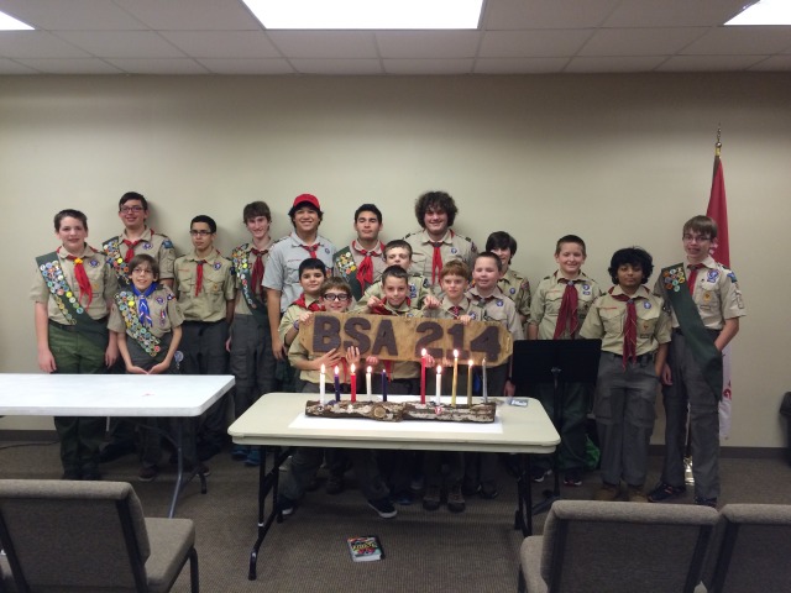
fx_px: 663
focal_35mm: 29
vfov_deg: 48.2
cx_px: 396
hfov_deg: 61.7
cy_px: 296
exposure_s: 1/30
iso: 125
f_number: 2.2
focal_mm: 4.15
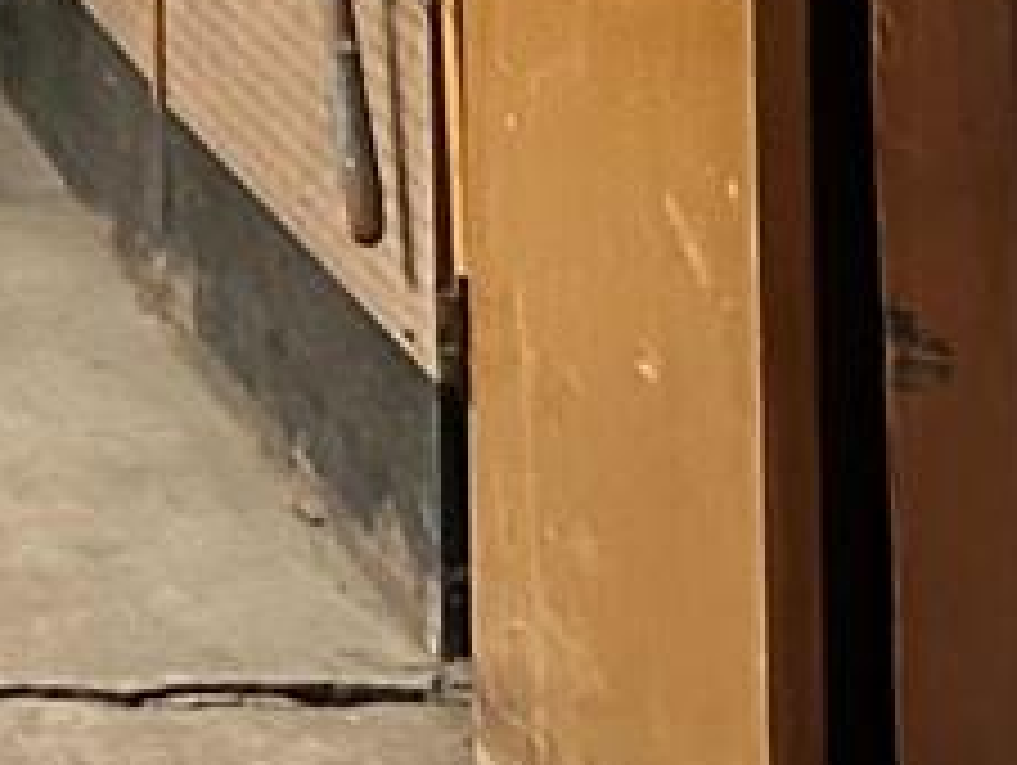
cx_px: -1562
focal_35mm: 184
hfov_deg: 9.4
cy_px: -1400
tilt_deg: +3.9
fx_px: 5412
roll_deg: +0.0
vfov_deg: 7.3
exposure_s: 1/40
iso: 400
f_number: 1.5
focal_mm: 5.7
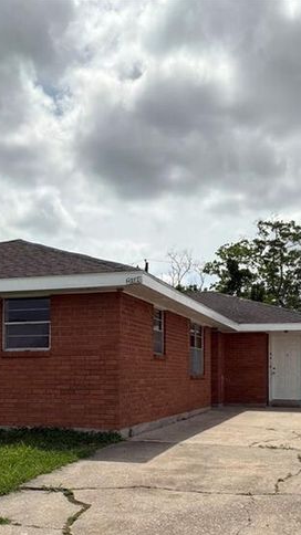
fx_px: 596
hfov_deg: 28.2
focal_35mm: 42
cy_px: 366
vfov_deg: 47.4
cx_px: 108
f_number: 1.8
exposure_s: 1/4785
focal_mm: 3
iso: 25
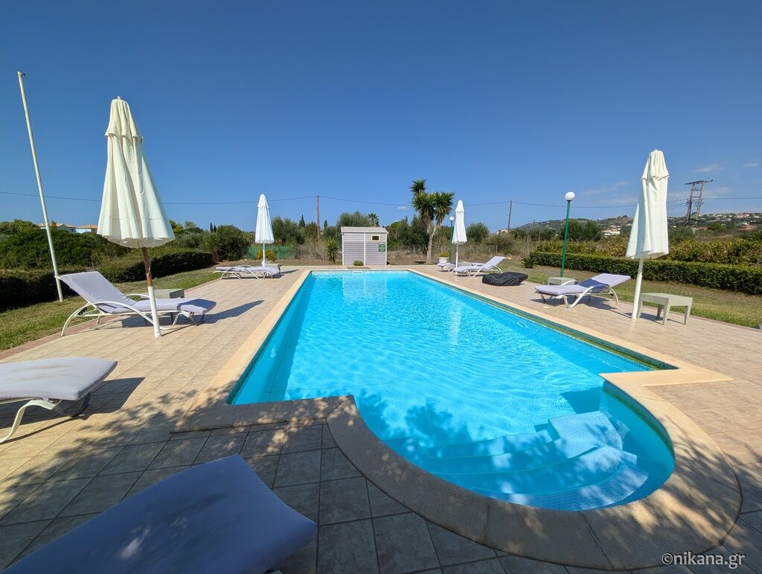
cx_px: 381
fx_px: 265
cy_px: 287
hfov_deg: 110.5
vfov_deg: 94.6
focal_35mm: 12
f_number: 1.7
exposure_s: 1/4505
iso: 57
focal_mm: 2.02
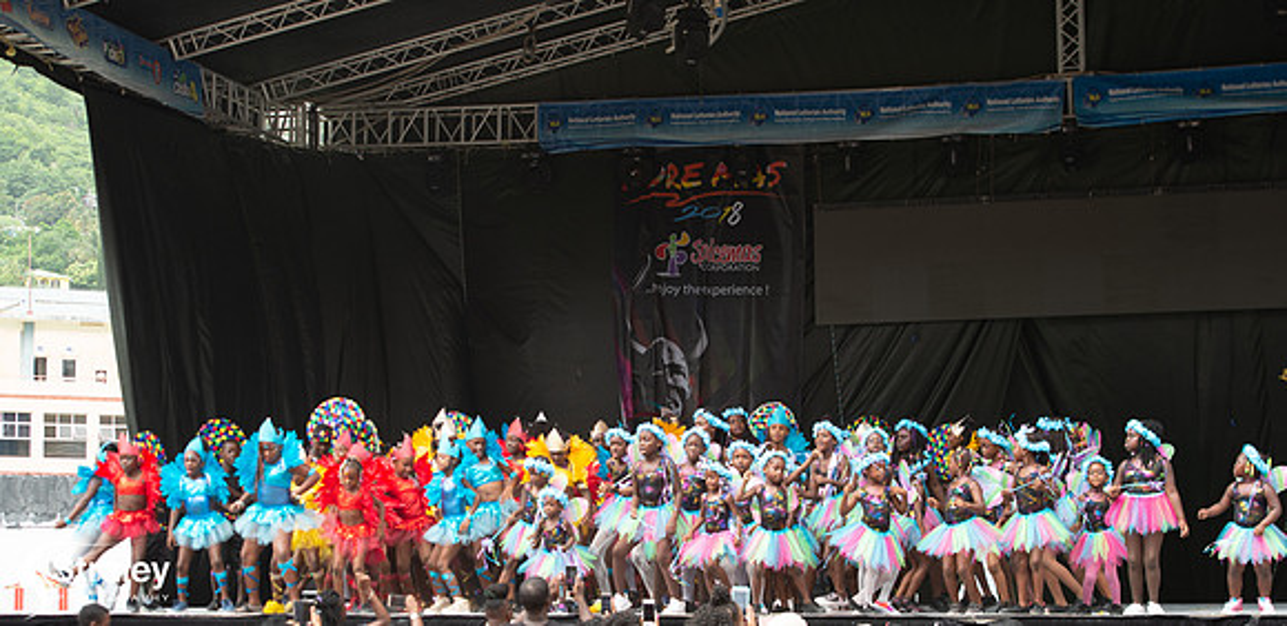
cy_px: 454
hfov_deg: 27.3
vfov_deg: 13.4
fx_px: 2650
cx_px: 605
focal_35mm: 80
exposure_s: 1/200
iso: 160
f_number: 5.6
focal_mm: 70
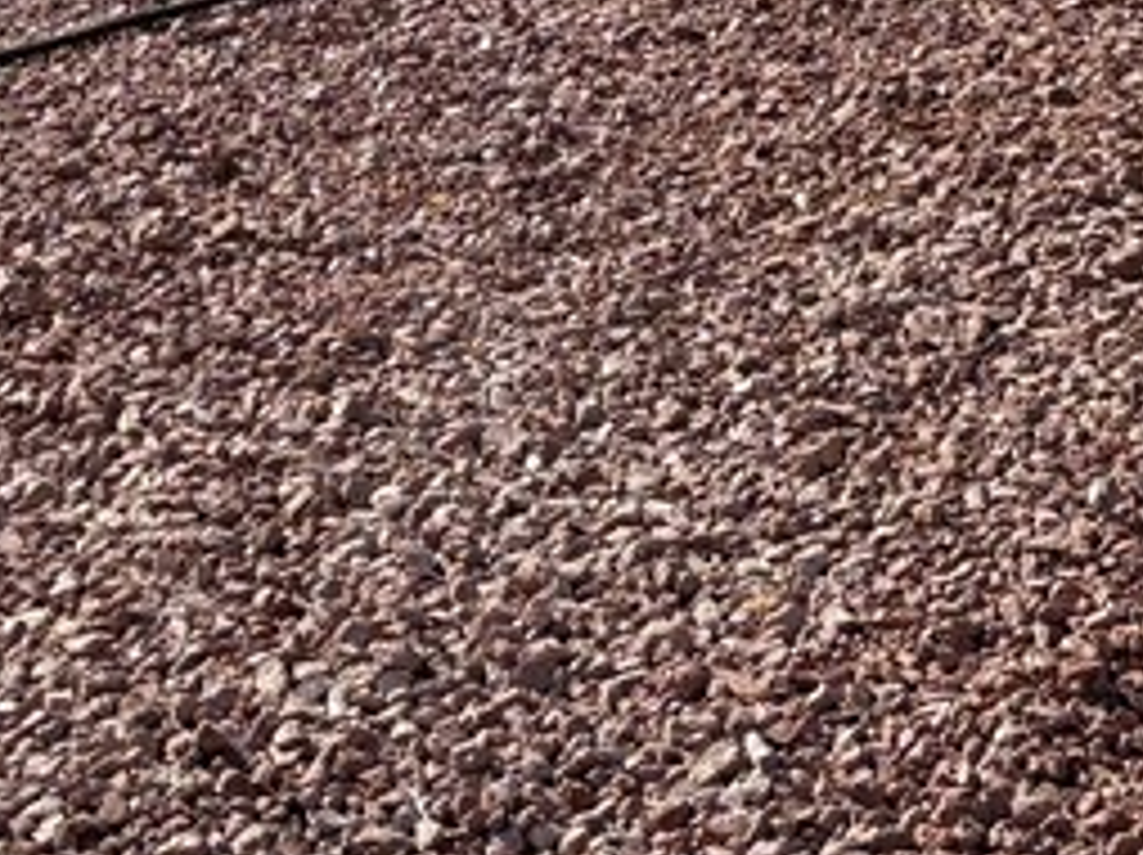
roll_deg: +3.9
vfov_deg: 13.8
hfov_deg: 17.9
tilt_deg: -12.2
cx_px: 1346
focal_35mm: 105
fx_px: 3464
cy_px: -94
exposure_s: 1/3448
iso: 50
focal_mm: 5.96
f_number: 1.6
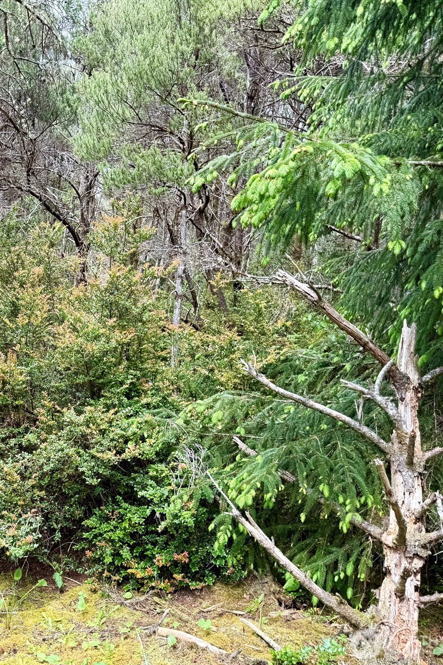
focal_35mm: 34
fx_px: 628
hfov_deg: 36.5
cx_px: 45
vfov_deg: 55.8
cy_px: 328
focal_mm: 6.76
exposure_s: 1/368
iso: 80
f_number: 1.78
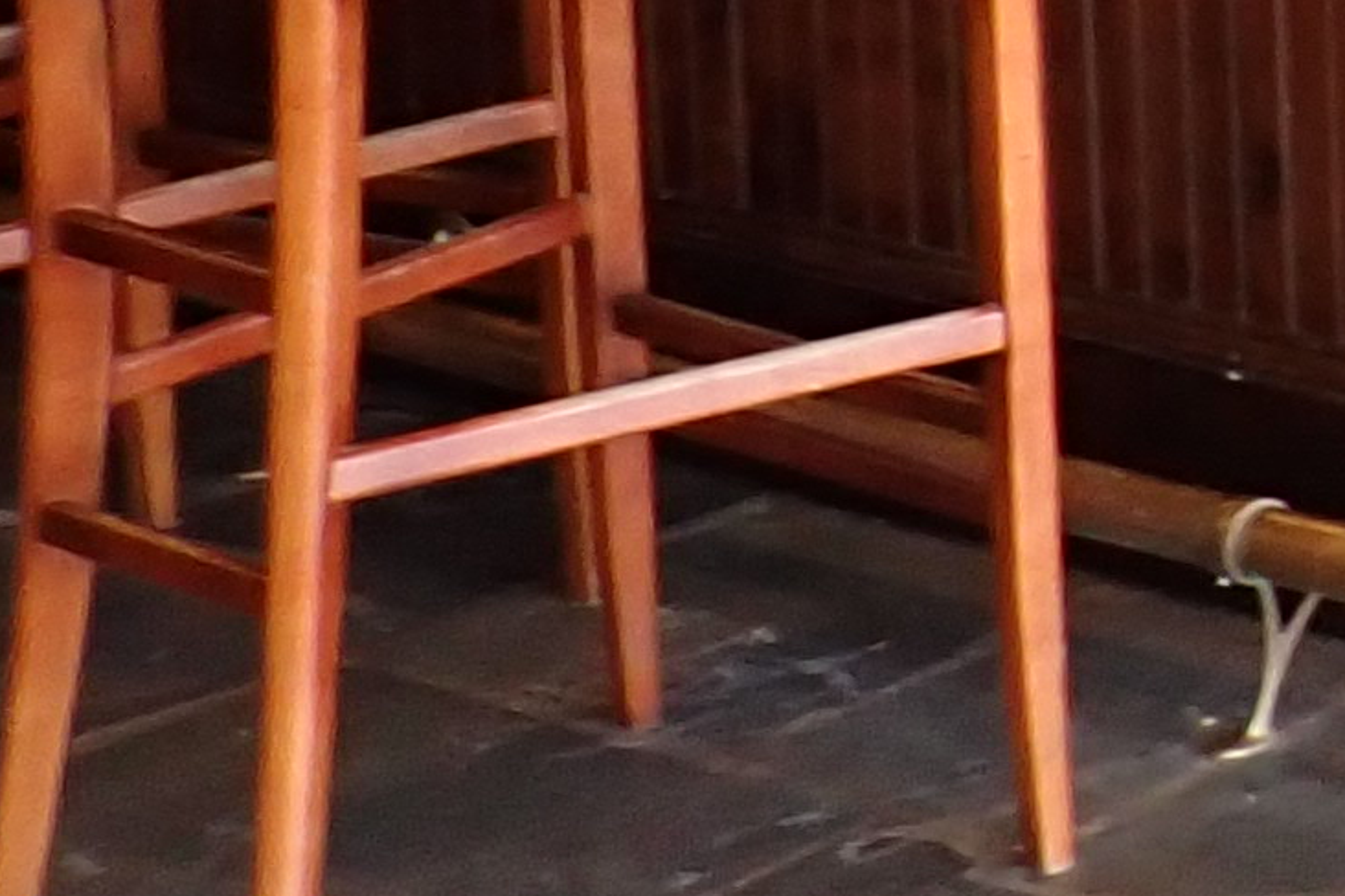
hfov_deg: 11.4
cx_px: 3419
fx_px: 5305
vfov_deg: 9.2
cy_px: -788
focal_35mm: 142
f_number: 2
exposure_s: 1/50
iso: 200
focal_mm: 4.5
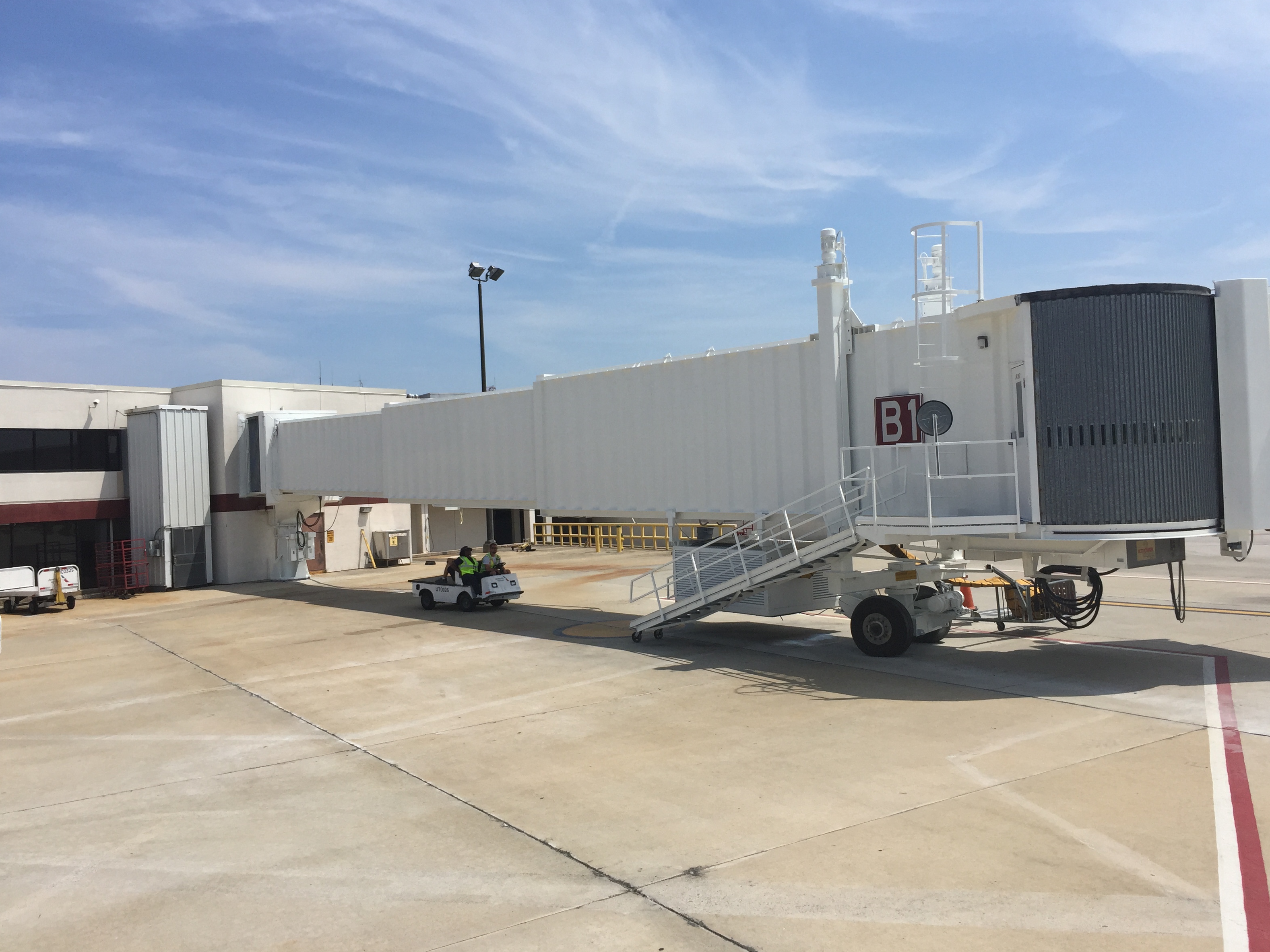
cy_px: 468
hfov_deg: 60.0
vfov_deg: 46.8
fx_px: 1101
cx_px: 651
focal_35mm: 30
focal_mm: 4.15
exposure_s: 1/3597
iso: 32
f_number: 2.2
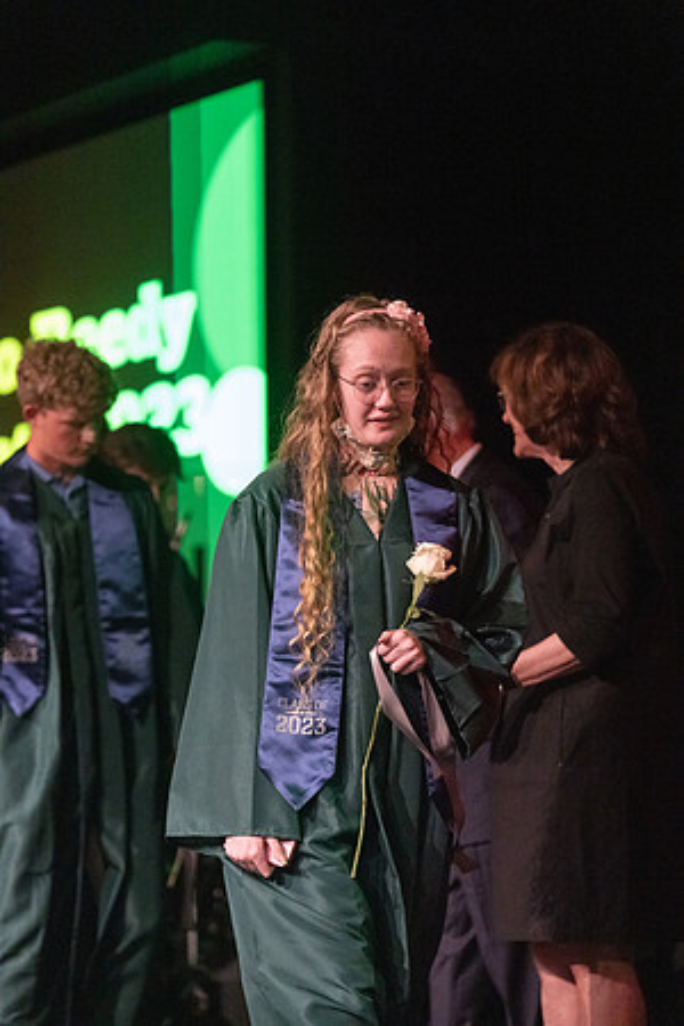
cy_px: 513
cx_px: 342
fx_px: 2964
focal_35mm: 104
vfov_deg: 19.6
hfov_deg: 13.2
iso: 16000
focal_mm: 104
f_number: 2.8
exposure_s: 1/1000
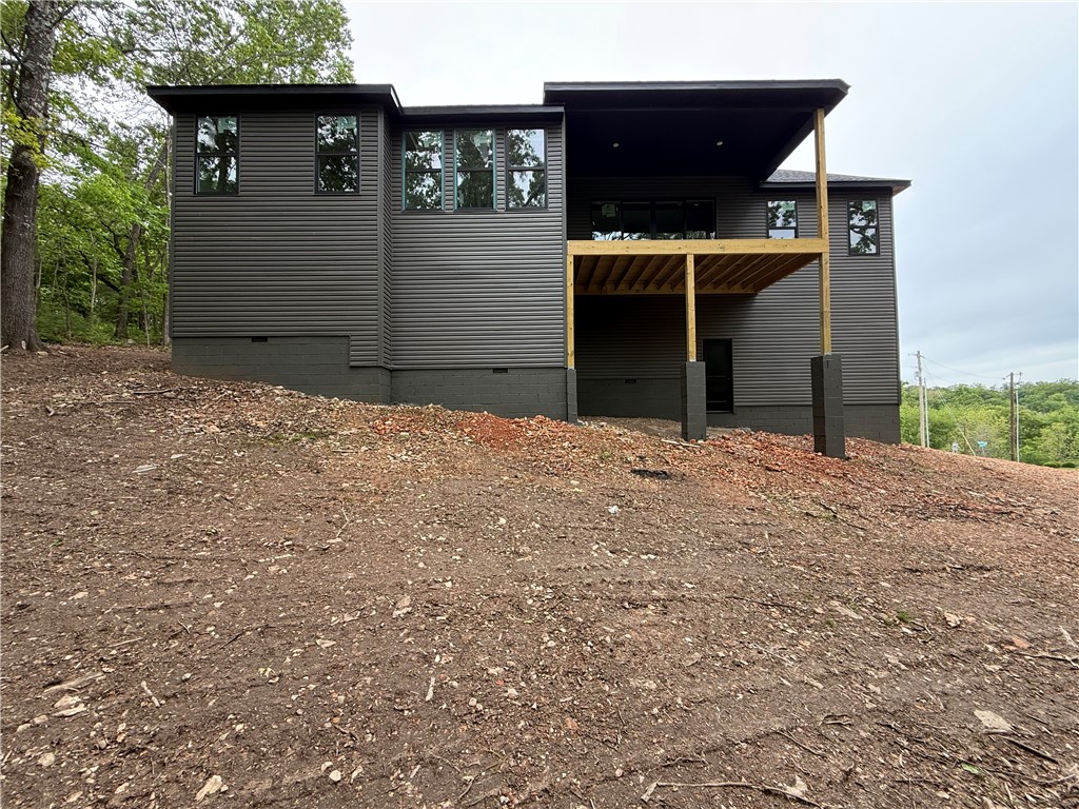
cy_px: 404
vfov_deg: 85.7
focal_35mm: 14
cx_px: 540
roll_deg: +0.5
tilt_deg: +2.0
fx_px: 436
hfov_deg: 102.1
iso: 50
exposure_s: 1/154
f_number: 2.2
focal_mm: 2.22
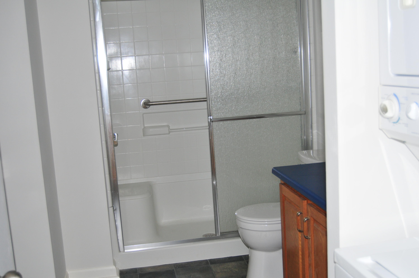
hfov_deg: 43.7
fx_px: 523
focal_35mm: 45
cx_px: 210
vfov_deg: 29.8
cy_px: 139
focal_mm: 30
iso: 640
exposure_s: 1/60
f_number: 4.5
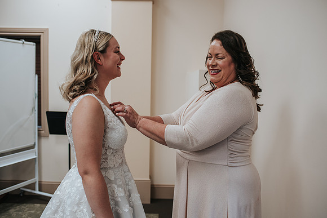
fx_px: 318
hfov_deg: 54.4
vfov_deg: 37.9
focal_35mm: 35
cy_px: 109
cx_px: 164
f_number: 2.8
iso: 500
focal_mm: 35
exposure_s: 1/125
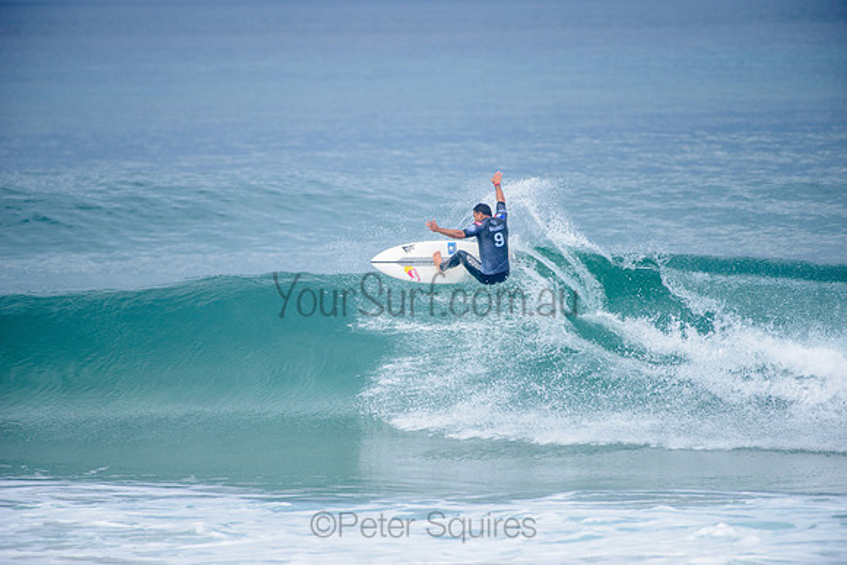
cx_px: 424
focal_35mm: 500
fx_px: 11766
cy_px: 282
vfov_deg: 2.8
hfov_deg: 4.1
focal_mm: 500
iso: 280
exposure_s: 1/2000
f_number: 5.6
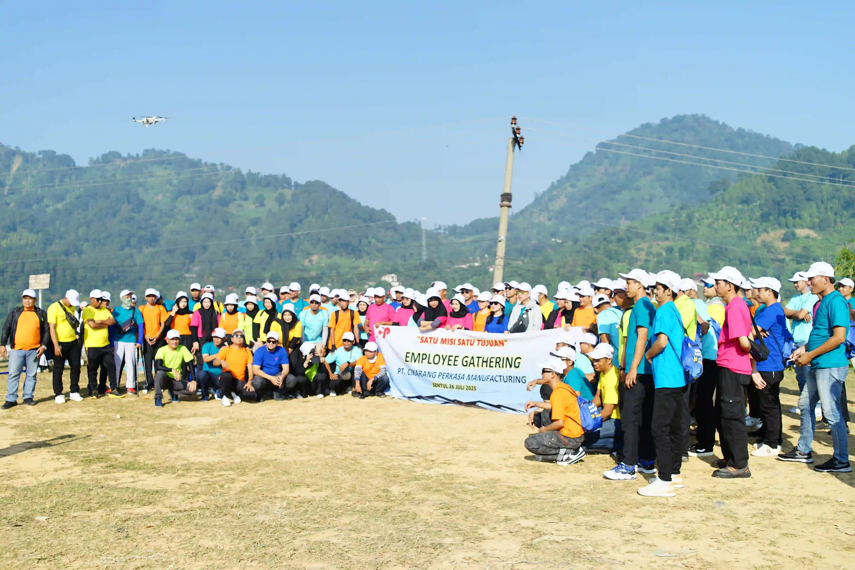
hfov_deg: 54.4
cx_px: 428
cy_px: 285
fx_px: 831
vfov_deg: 37.9
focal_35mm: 35
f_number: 3.5
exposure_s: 1/1600
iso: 160
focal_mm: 35
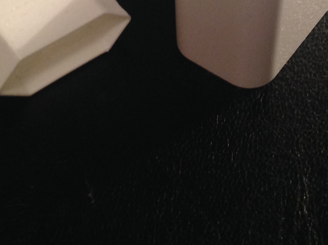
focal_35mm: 89
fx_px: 842
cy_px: -32
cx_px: 189
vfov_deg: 16.0
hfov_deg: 22.0
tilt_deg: -46.0
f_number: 2.4
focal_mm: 4.28
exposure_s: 1/15
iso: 125
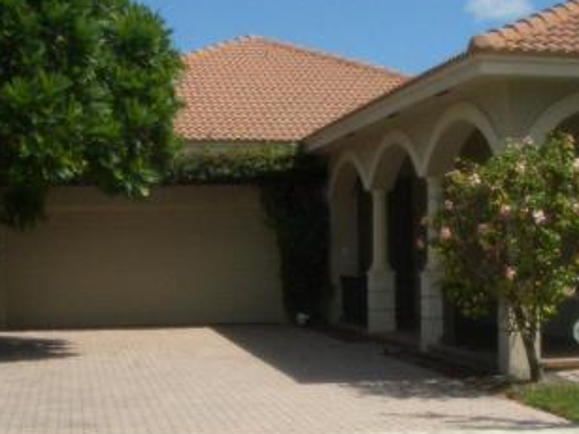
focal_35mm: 73
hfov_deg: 26.7
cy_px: 277
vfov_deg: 20.1
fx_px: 1221
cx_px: 324
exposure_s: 1/1600
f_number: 4.3
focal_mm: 5.8
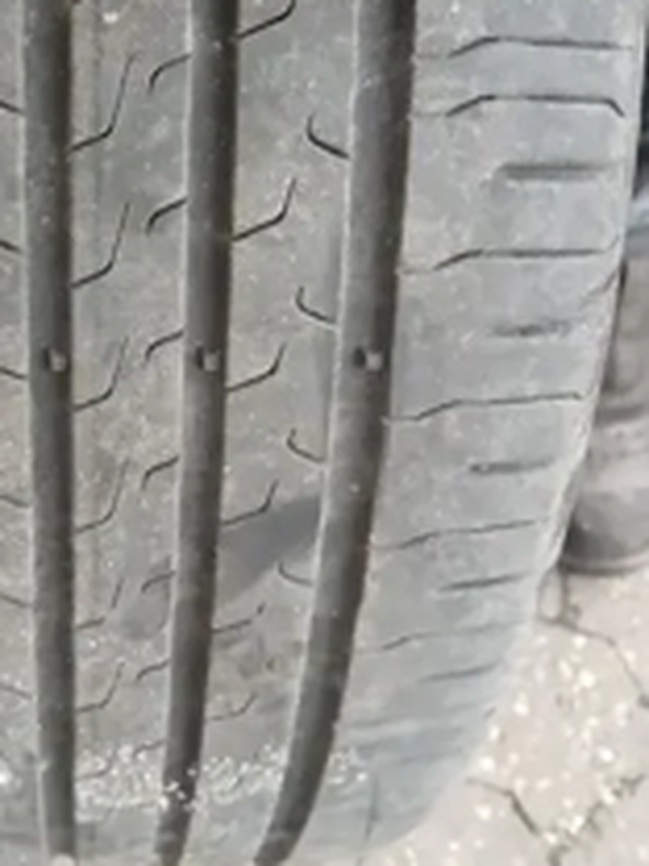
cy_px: 304
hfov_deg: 28.0
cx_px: 58
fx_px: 1250
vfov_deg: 37.9
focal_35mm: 50
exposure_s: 1/50.3
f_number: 1.8
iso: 250
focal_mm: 3.98
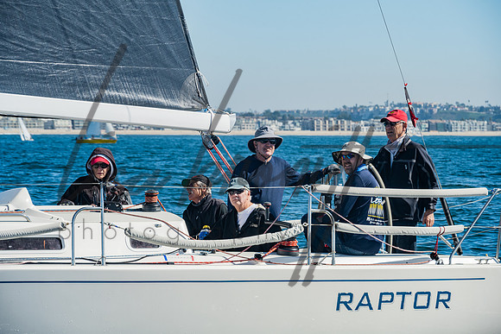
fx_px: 2403
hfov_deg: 11.9
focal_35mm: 173
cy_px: 167
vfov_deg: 8.0
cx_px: 250
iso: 400
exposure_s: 1/320
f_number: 10
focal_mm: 170
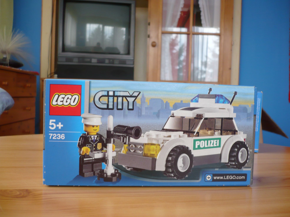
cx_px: 145
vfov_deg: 40.7
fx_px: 293
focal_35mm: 35
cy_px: 108
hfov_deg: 52.6
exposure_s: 1/15
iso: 100
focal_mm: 5.8
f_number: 2.8
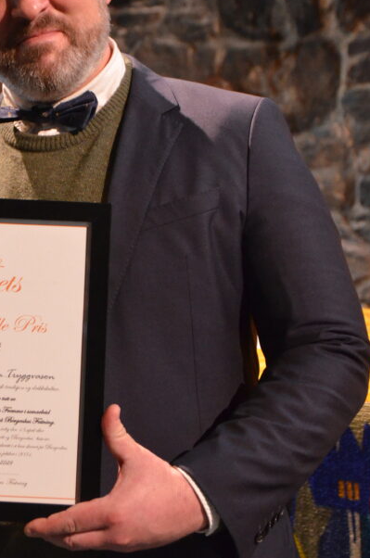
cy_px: 201
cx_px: 85
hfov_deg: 13.3
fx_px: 1579
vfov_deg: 20.0
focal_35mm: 102
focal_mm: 40
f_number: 4
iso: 2800
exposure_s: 1/60
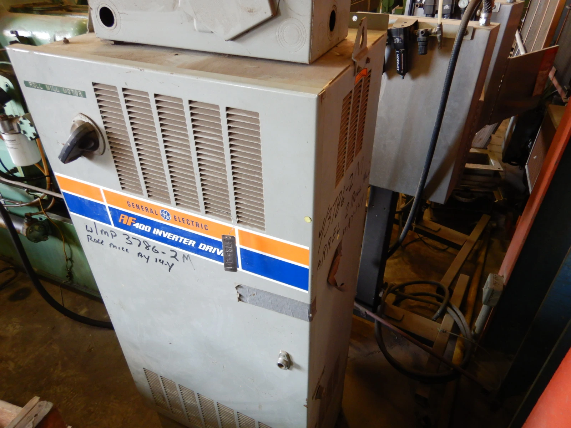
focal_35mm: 24
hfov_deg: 71.6
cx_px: 286
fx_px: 396
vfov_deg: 56.8
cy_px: 214
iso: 320
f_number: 2.8
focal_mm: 4.3
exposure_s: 1/30
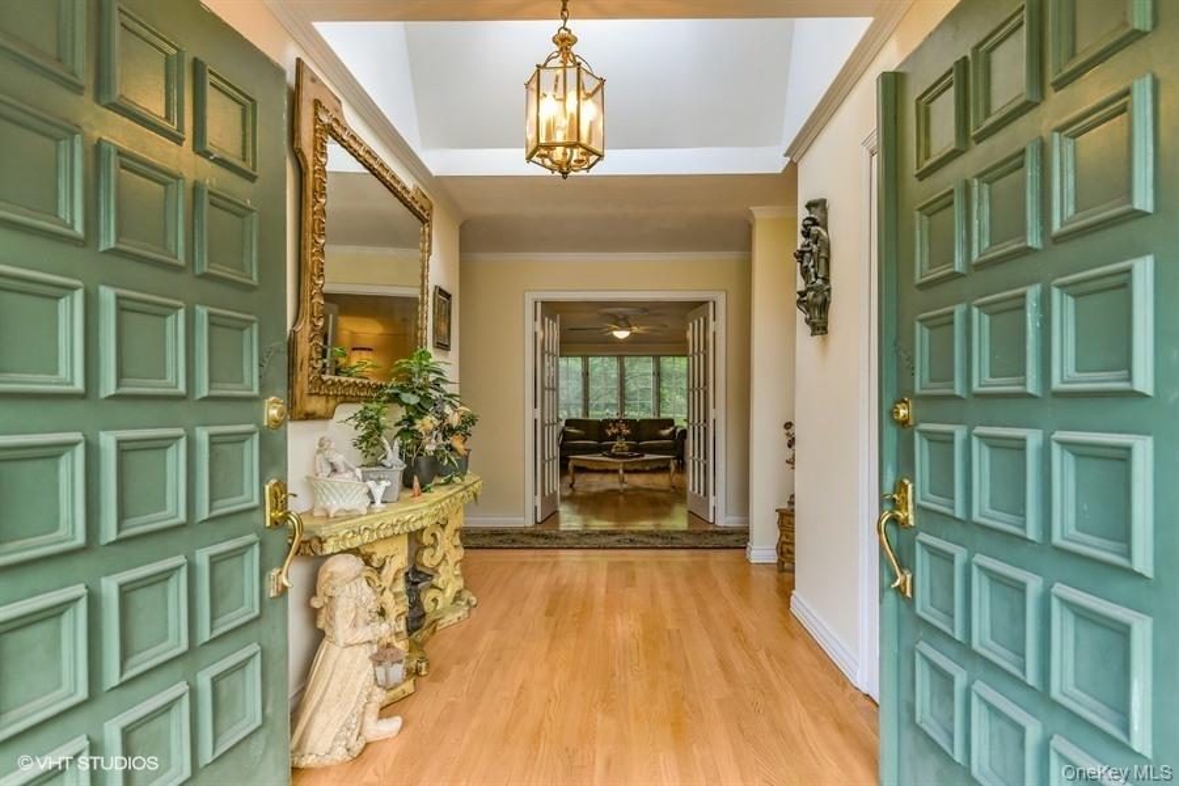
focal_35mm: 19
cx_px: 590
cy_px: 393
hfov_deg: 86.9
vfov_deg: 64.6
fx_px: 622
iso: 400
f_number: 5.6
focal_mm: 19
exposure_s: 1/80
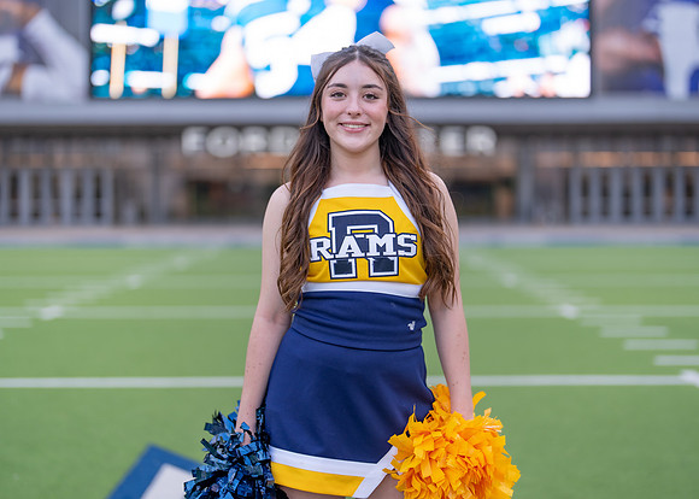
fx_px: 1097
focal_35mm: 55
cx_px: 357
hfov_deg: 35.3
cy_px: 242
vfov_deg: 25.6
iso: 100
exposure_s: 1/400
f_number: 1.2
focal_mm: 50
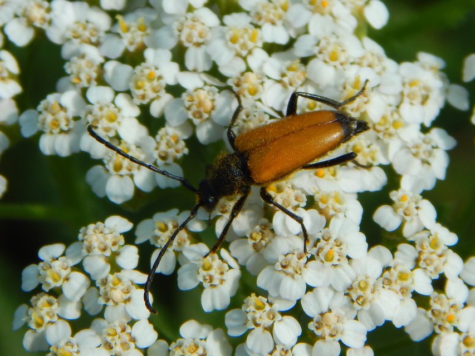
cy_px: 178
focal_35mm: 114
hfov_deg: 17.3
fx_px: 1565
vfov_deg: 13.0
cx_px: 238
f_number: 4.6
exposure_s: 1/1500
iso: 125
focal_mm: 20.5
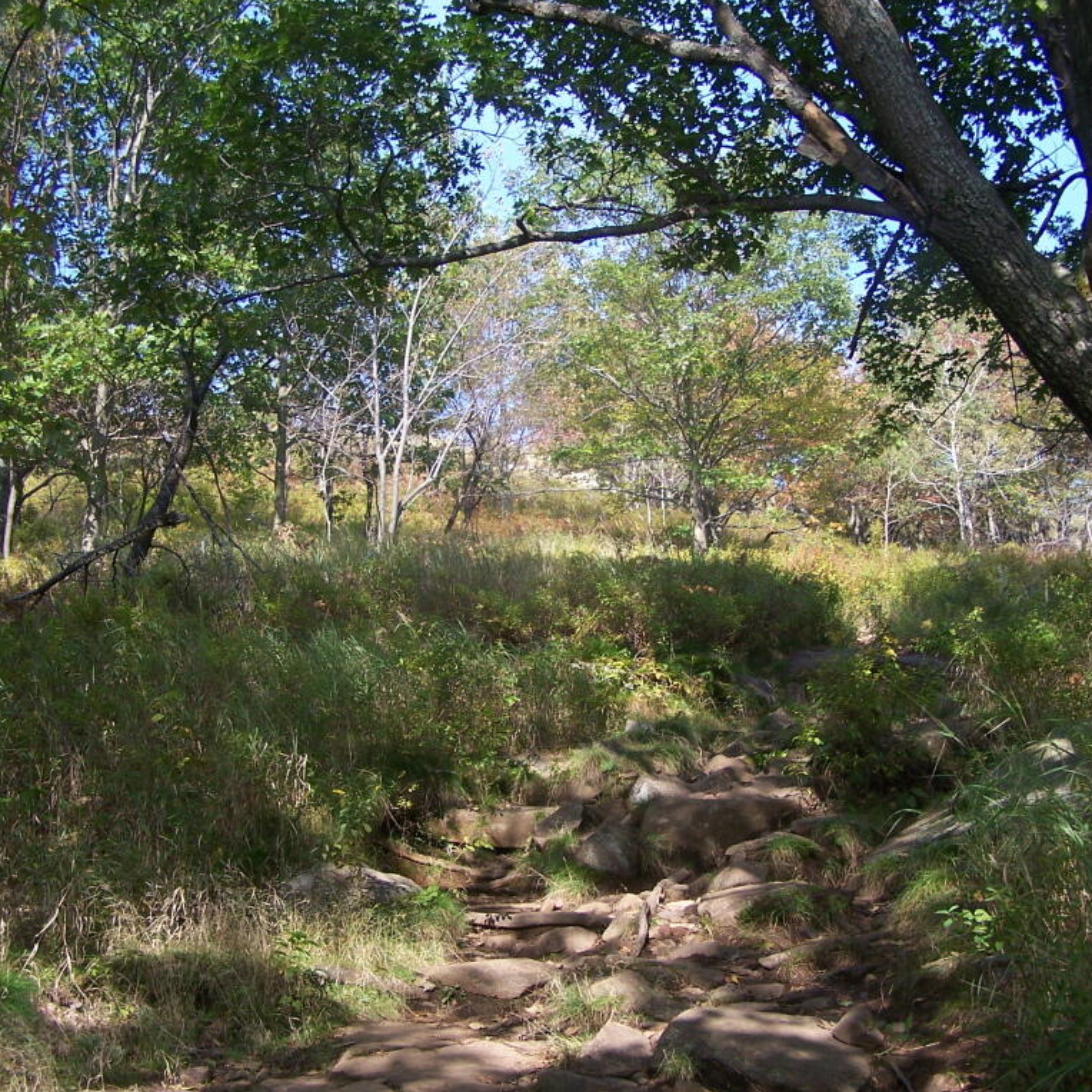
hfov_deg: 37.6
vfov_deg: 37.6
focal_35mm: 45
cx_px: 550
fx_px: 1606
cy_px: 546
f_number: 2.8
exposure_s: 1/320
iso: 80
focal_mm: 6.3
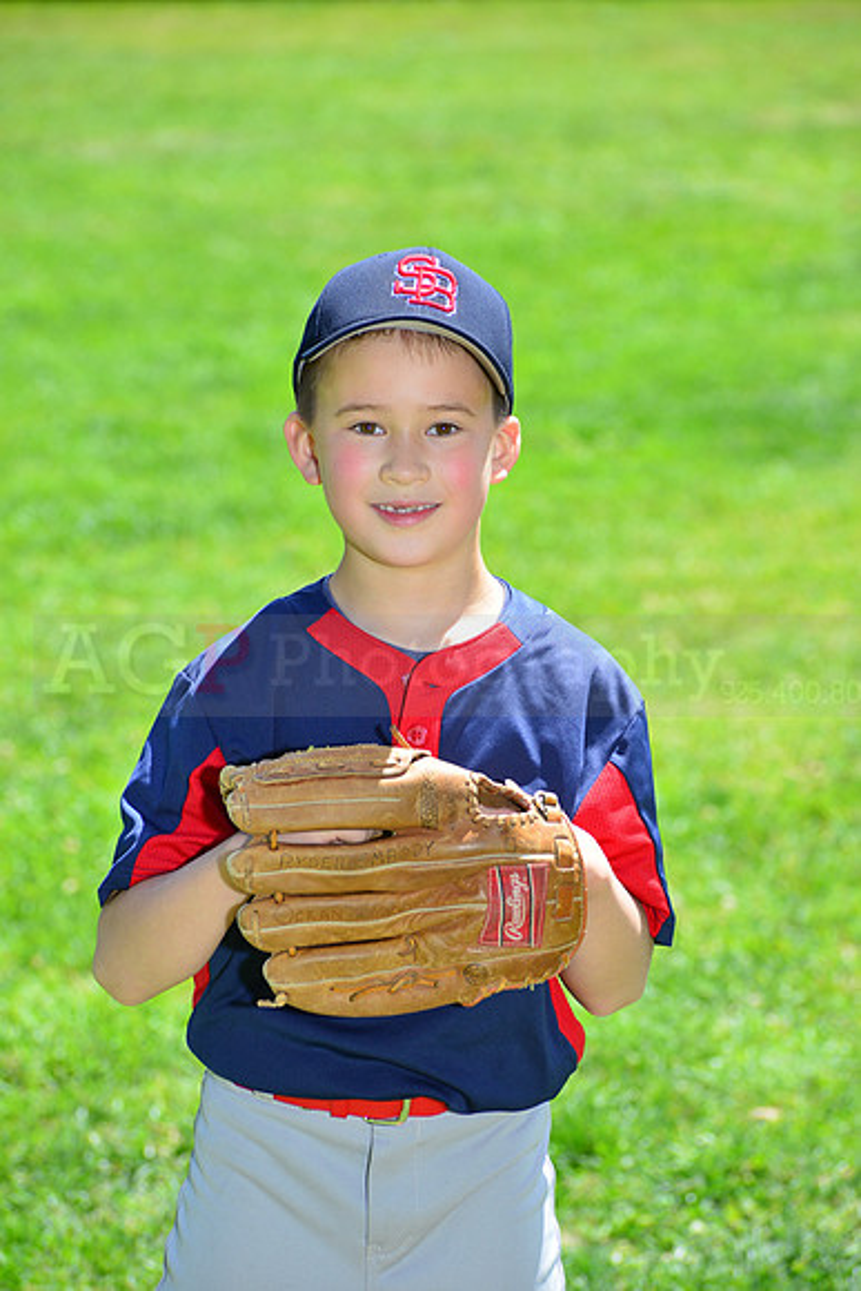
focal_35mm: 160
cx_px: 430
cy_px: 646
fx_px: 5736
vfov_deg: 12.8
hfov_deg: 8.6
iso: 200
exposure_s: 1/200
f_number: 8
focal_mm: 160
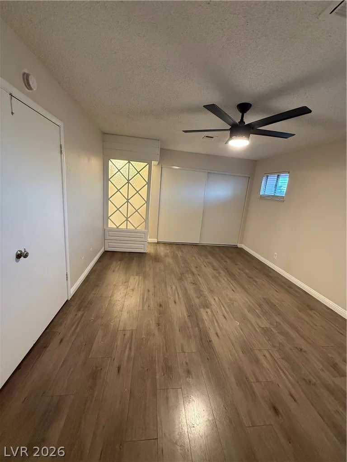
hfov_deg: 85.7
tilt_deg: -12.6
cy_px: 231
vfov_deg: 102.1
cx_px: 174
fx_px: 187
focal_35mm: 14
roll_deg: -5.2
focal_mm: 2.22
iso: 500
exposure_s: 1/60
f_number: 2.2
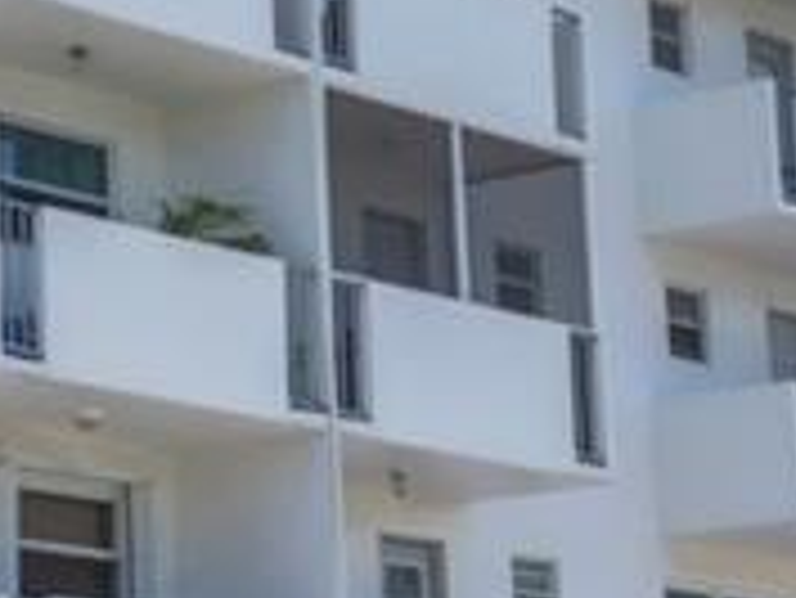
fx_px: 3797
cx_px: -121
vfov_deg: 9.0
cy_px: 130
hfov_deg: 11.8
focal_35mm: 165
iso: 100
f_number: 20
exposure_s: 1/160
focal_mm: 19
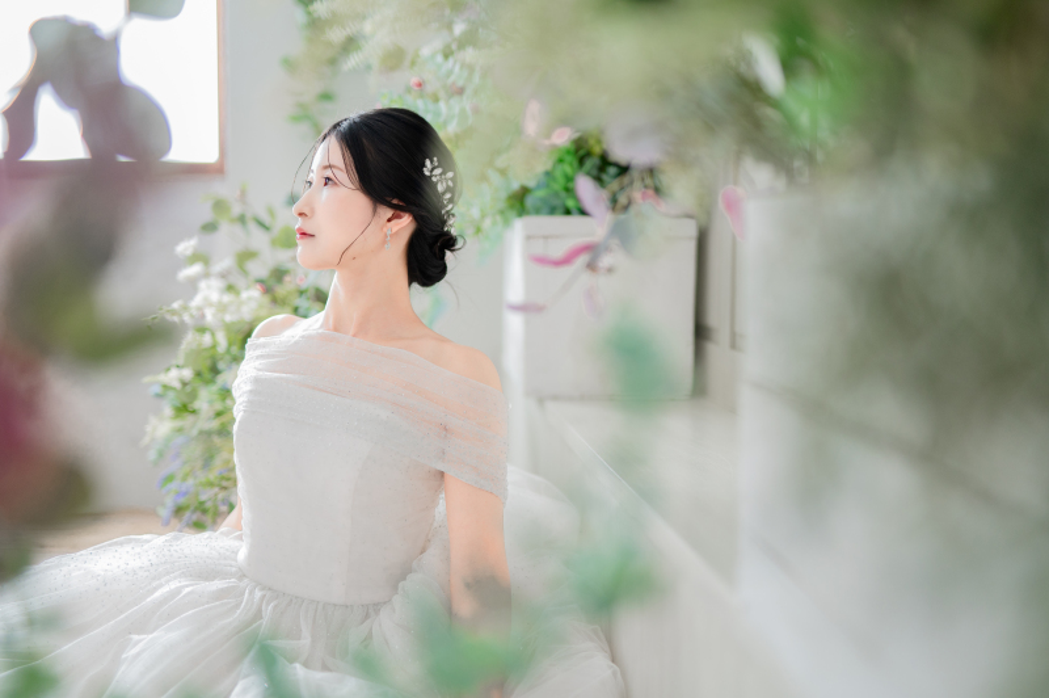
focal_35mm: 50
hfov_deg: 39.6
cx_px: 524
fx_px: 1456
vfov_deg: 26.9
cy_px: 349
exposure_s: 1/200
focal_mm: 50
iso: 500
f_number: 1.6
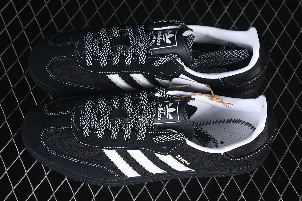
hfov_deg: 27.0
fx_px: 629
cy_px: 100
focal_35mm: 75
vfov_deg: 18.2
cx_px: 151
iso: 160
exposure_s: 1/60
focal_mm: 50
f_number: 6.3
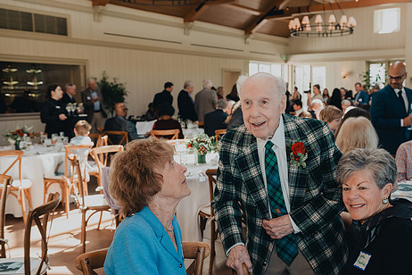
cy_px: 153
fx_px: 481
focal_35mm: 42
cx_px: 258
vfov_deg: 31.9
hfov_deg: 46.0
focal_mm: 32
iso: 500
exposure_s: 1/200
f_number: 4
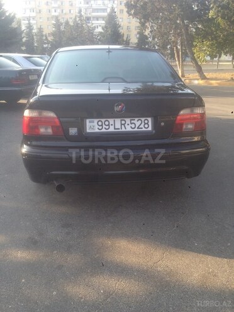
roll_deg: -2.8
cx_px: 117
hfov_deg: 42.9
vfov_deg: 55.4
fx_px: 297
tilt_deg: -13.3
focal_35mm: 33
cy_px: 156
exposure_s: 1/162
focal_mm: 4.12
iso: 50
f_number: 2.4
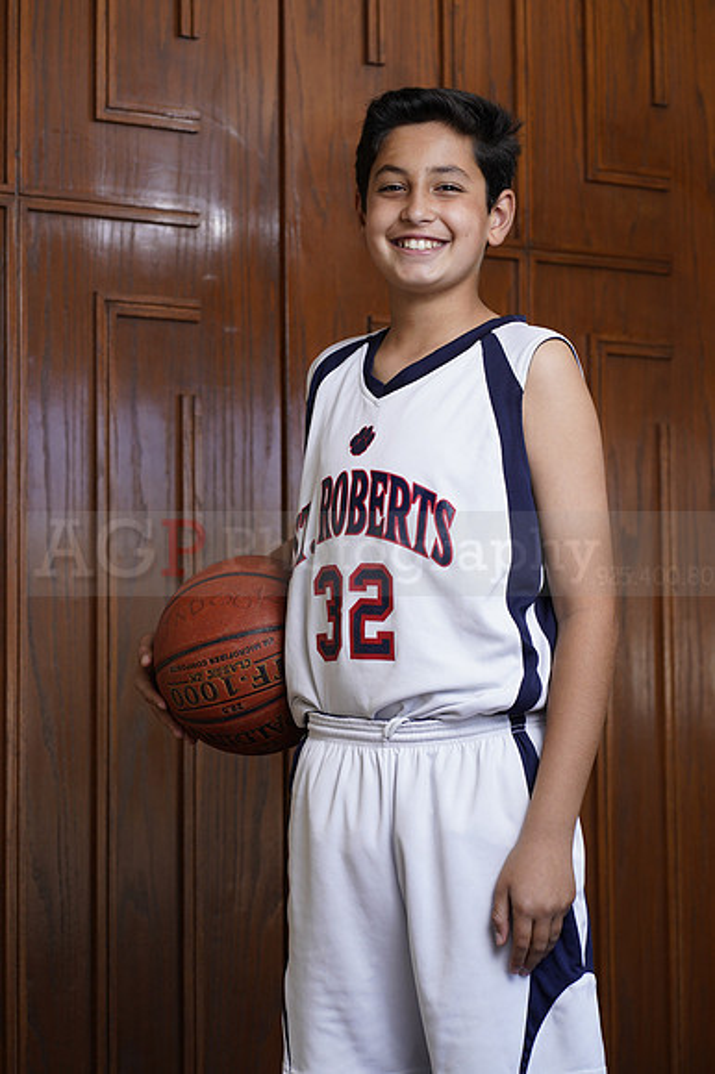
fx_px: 2535
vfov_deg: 23.9
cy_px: 537
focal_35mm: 85
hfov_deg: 16.1
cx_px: 358
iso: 200
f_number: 5.6
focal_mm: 85
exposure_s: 1/250
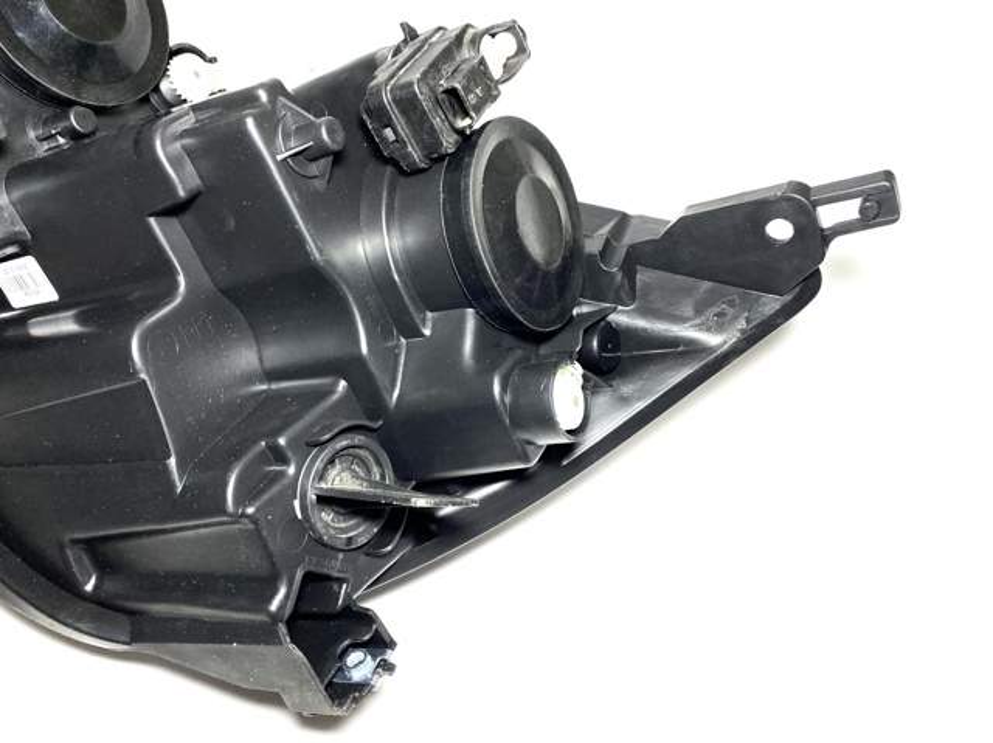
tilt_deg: -57.7
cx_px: 496
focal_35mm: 26
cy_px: 372
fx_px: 745
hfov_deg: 67.3
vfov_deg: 53.0
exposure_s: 1/100
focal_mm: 4.25
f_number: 1.8
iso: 125
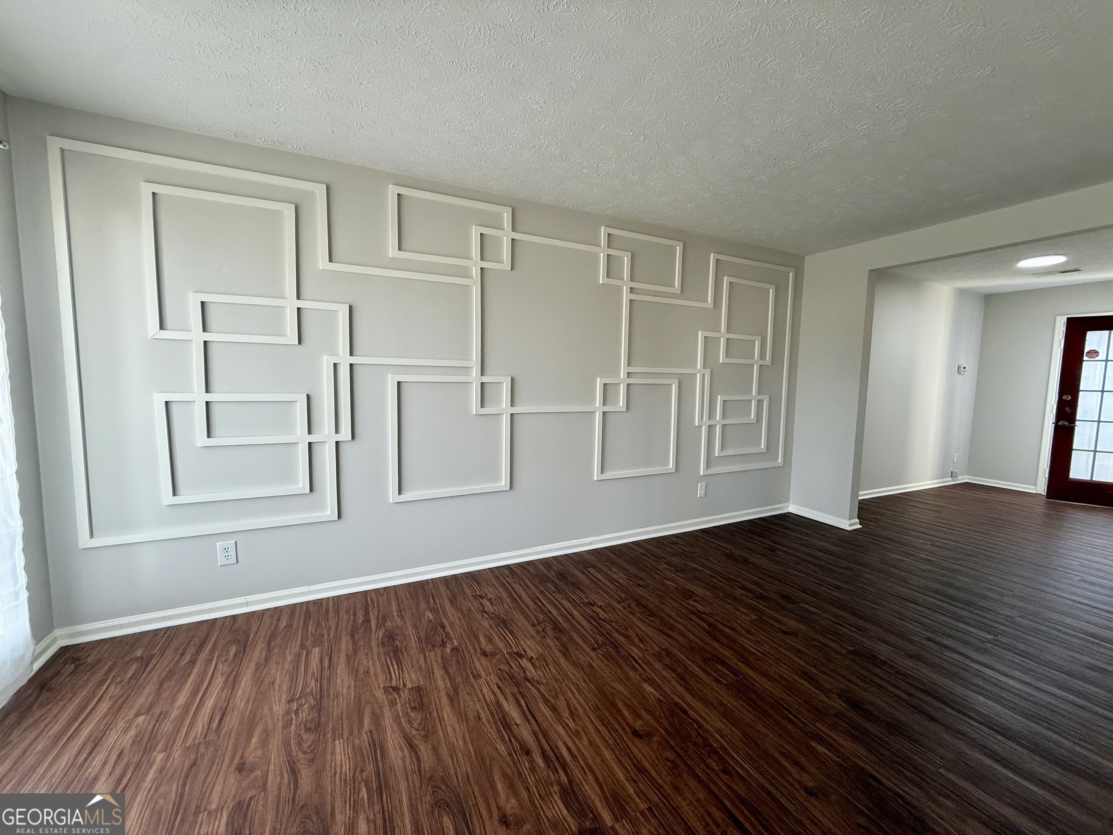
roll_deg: -0.6
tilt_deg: -4.5
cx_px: 556
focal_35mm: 14
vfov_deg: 85.7
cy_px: 418
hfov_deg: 102.1
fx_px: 450
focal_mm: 2.22
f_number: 2.2
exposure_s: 1/120
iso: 160
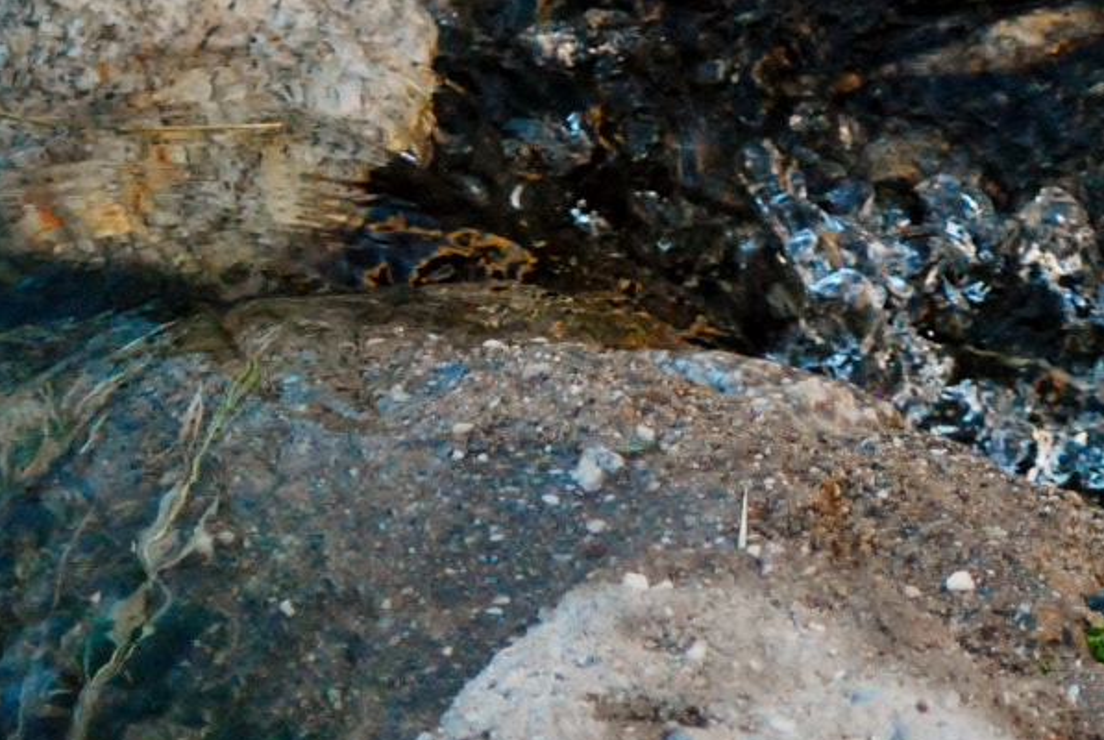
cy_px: 554
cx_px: 1444
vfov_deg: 3.8
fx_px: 11056
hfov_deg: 5.7
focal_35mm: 360
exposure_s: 1/1000
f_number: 4
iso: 1600
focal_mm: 70
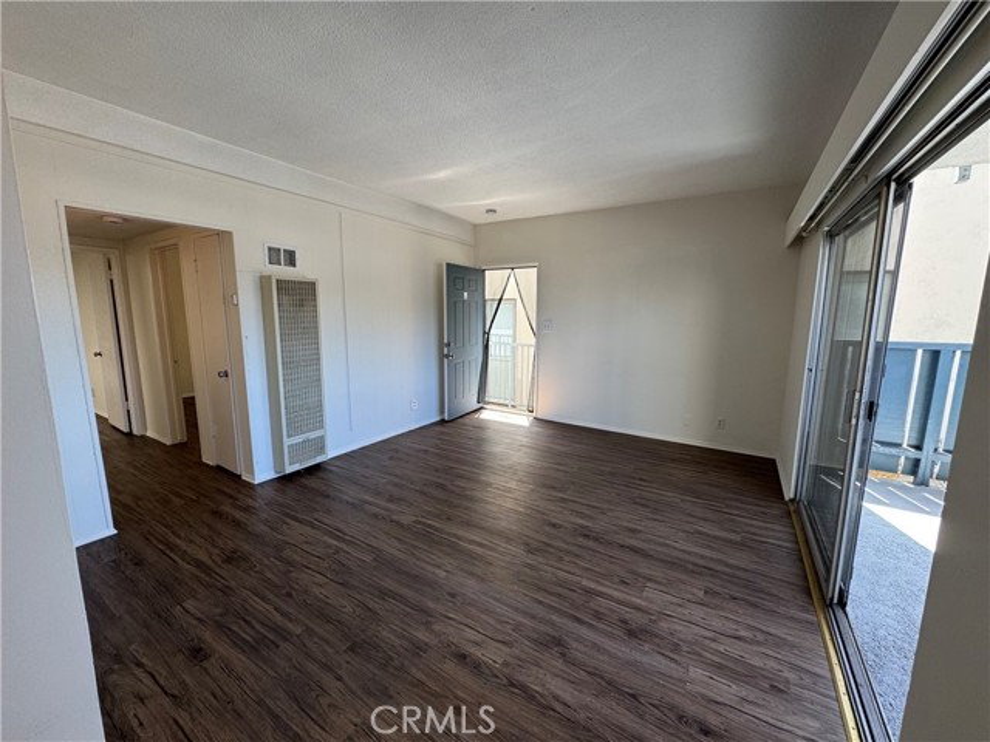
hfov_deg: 102.1
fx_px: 400
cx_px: 495
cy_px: 371
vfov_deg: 85.7
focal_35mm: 14
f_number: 2.2
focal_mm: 2.22
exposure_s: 1/120
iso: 80
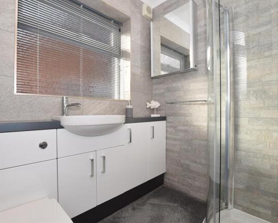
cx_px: 129
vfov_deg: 76.9
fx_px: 140
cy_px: 111
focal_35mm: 17
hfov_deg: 89.5
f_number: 10
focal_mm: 10
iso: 400
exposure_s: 1/200
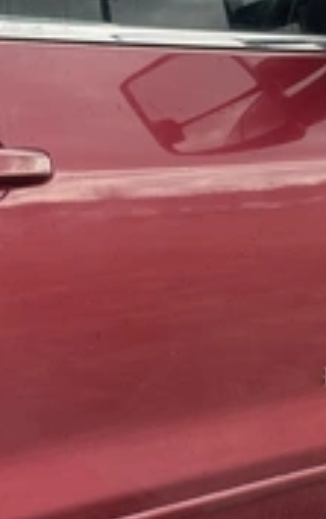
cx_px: 191
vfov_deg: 30.4
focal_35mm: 67
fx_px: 950
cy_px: 334
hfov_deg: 19.5
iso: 64
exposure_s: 1/122
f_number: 1.8
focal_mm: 3
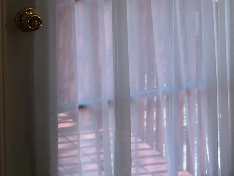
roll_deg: -1.7
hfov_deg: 14.2
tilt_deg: -4.6
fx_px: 811
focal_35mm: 120
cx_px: 438
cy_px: -87
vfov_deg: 11.8
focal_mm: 4.15
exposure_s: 1/159
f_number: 2.2
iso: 25
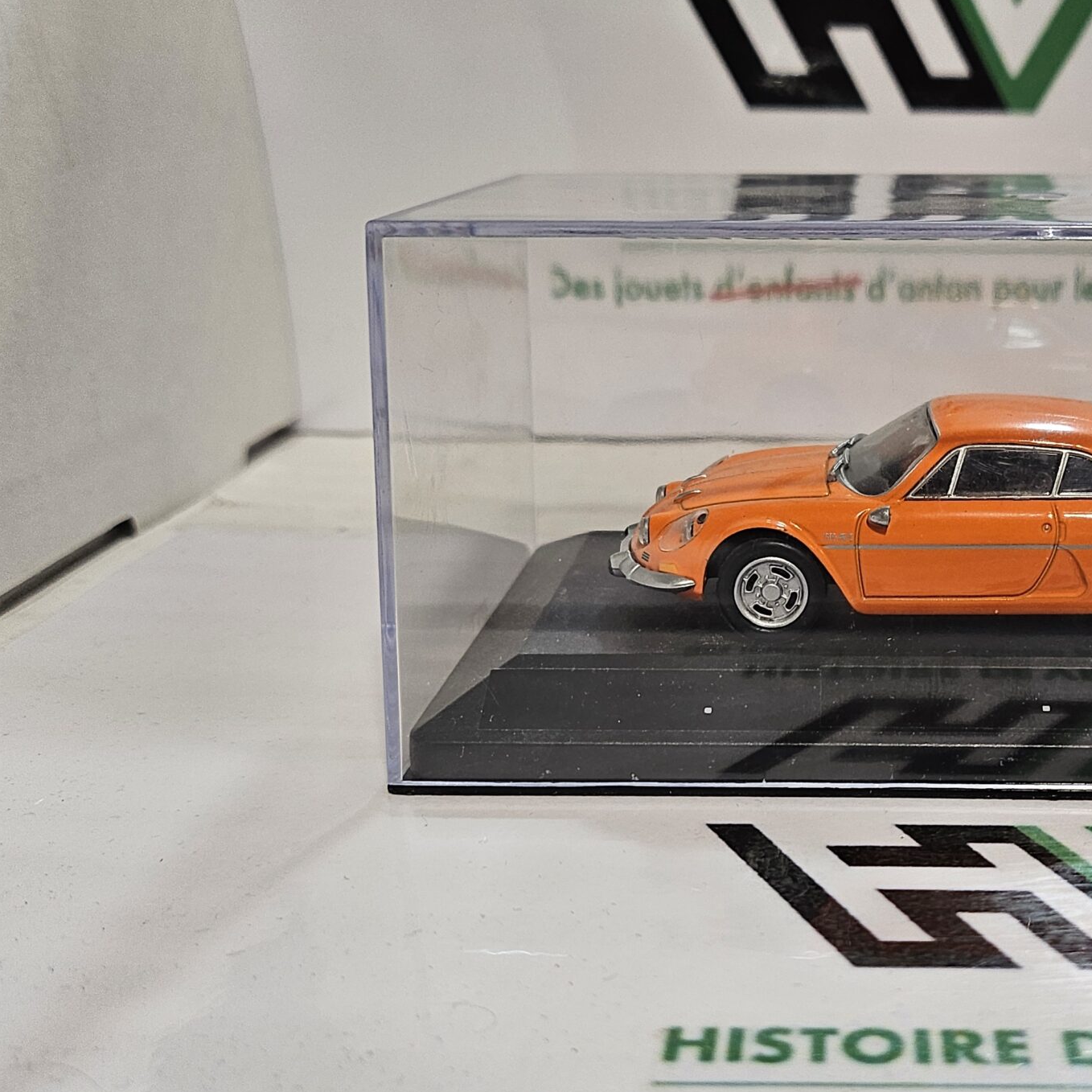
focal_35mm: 40
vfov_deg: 41.8
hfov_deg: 40.4
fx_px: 1428
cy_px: 589
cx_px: 845
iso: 100
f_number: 1.8
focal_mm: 5
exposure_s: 1/100
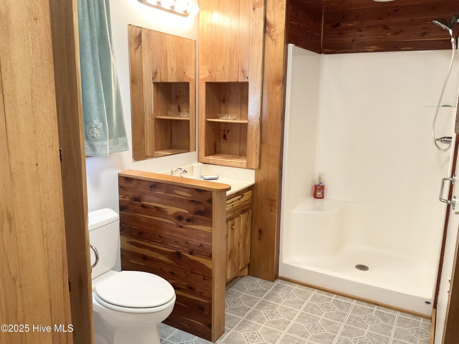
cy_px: 172
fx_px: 385
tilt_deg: -11.9
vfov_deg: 48.2
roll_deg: -2.0
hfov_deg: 61.7
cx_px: 230
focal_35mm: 29
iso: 125
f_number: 1.8
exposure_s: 1/60
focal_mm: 3
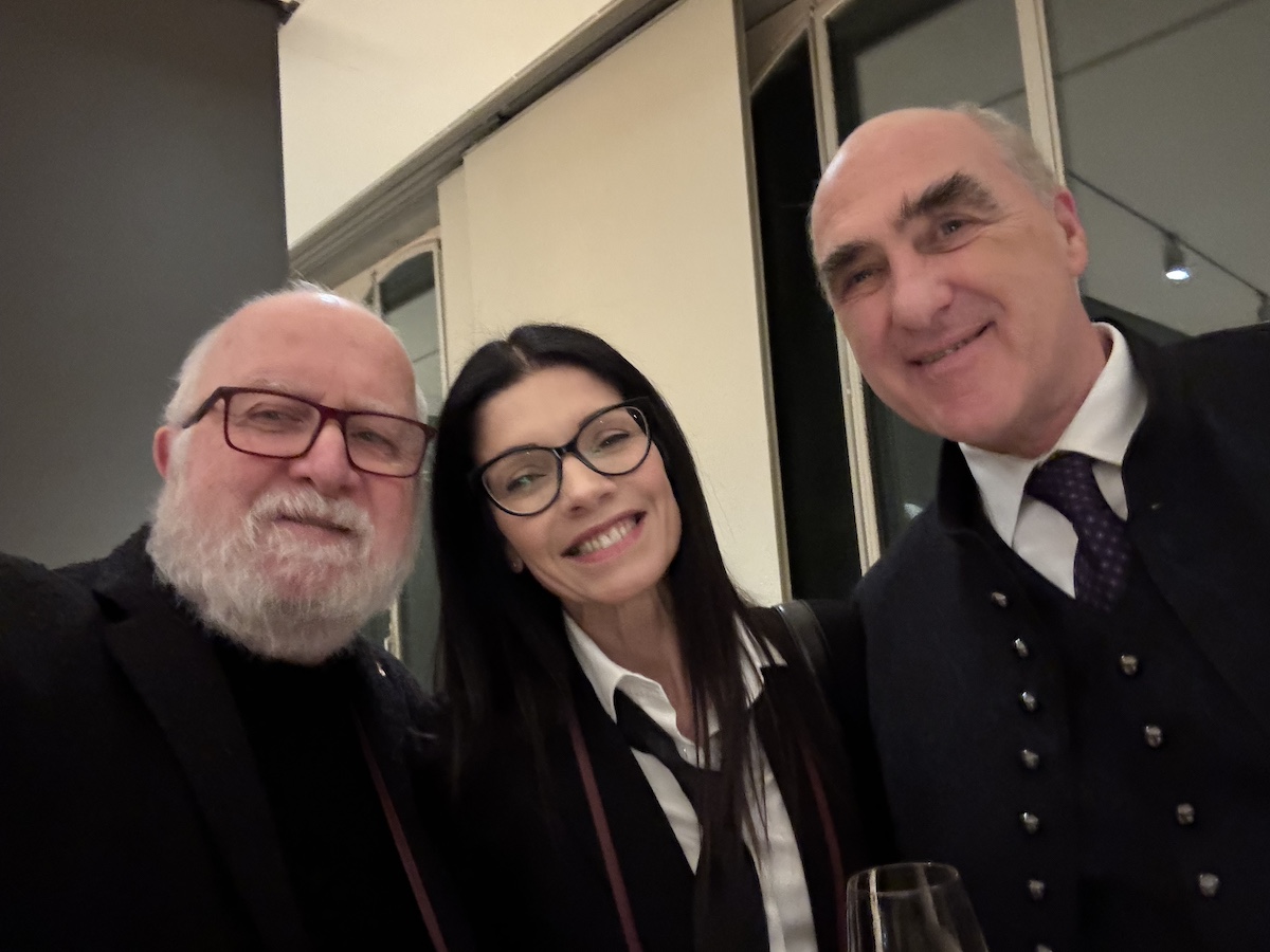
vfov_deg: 58.9
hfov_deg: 73.9
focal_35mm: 23
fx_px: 844
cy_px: 476
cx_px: 635
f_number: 1.9
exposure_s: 1/15
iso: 800
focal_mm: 2.69
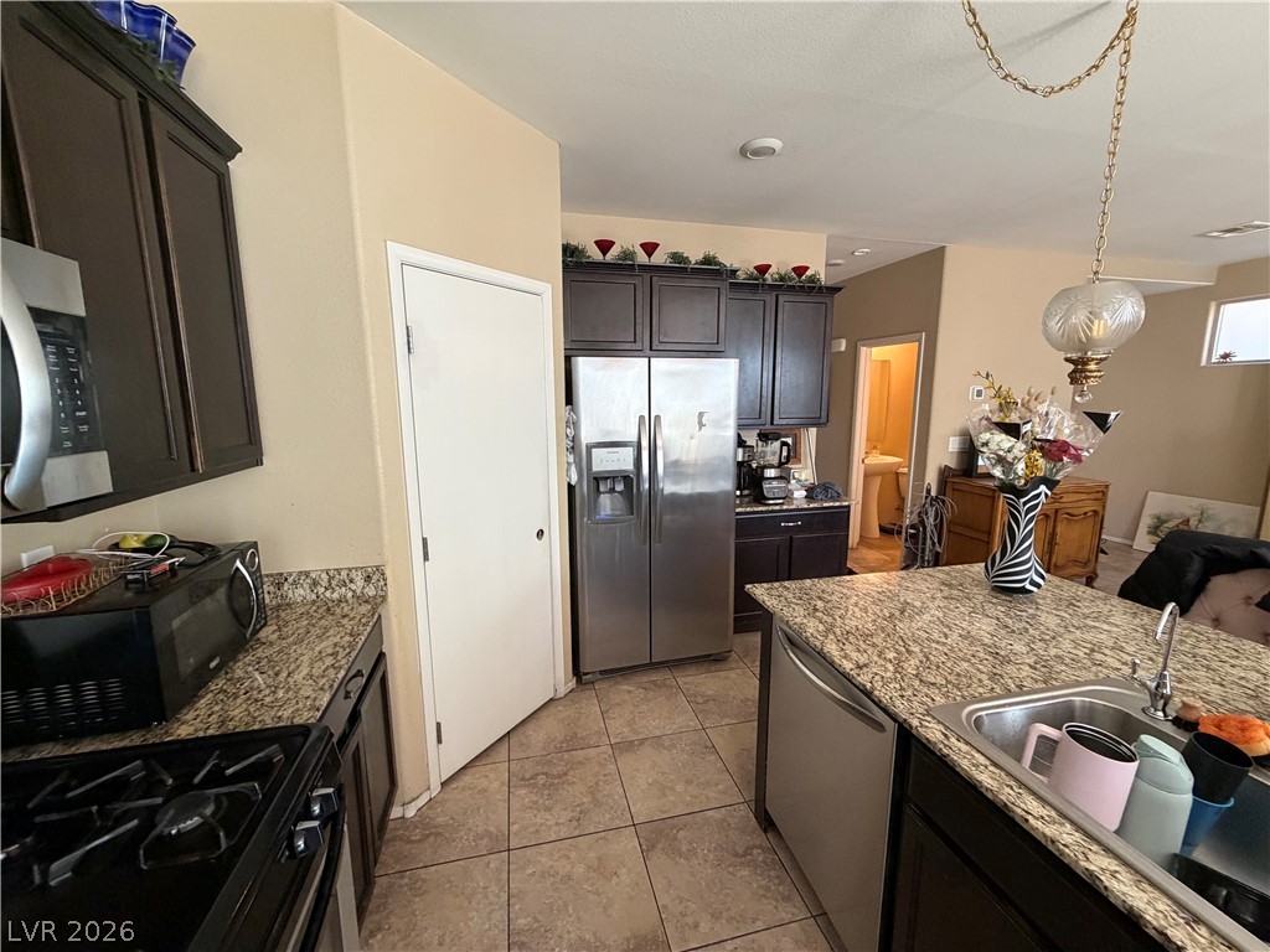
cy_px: 476
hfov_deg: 102.1
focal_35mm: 14
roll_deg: +1.4
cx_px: 635
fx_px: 514
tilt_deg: -8.8
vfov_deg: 85.7
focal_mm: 2.22
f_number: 2.2
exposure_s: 1/60
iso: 400
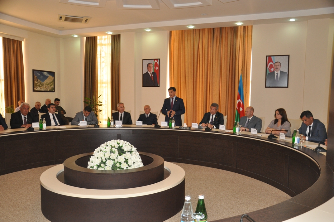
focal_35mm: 32
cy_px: 111
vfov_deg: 41.6
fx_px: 292
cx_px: 167
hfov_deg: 59.6
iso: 800
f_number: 3.8
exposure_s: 1/60
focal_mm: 21
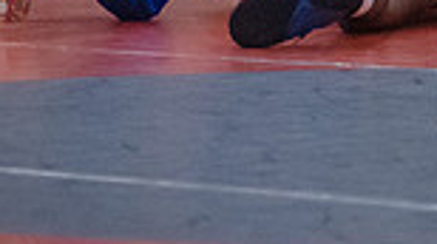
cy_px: -123
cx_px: 457
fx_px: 4511
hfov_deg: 5.5
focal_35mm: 390
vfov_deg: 3.1
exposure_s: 1/400
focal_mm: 80
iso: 8000
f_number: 3.2
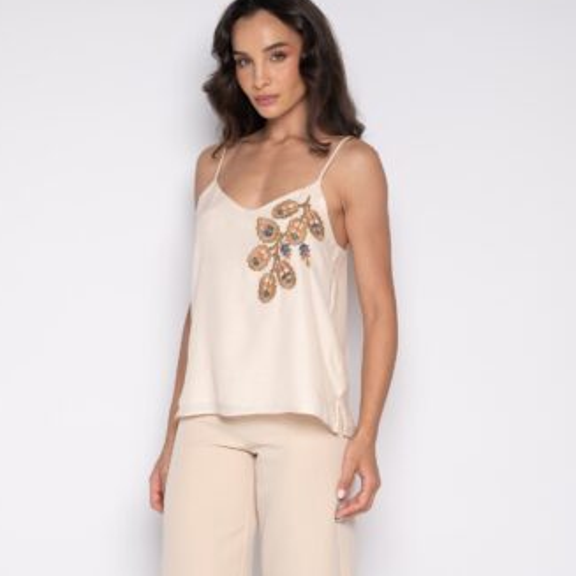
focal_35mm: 75
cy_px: 448
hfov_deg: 23.1
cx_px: 284
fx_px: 1412
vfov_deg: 22.8
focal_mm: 48
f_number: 8
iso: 400
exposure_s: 1/125
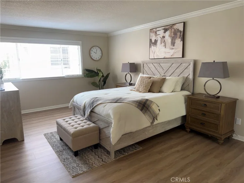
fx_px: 169
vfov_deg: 56.8
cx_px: 122
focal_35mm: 24
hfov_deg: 71.6
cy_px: 92
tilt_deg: -9.3
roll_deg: +0.8
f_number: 1.78
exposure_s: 1/36
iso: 100
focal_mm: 6.76
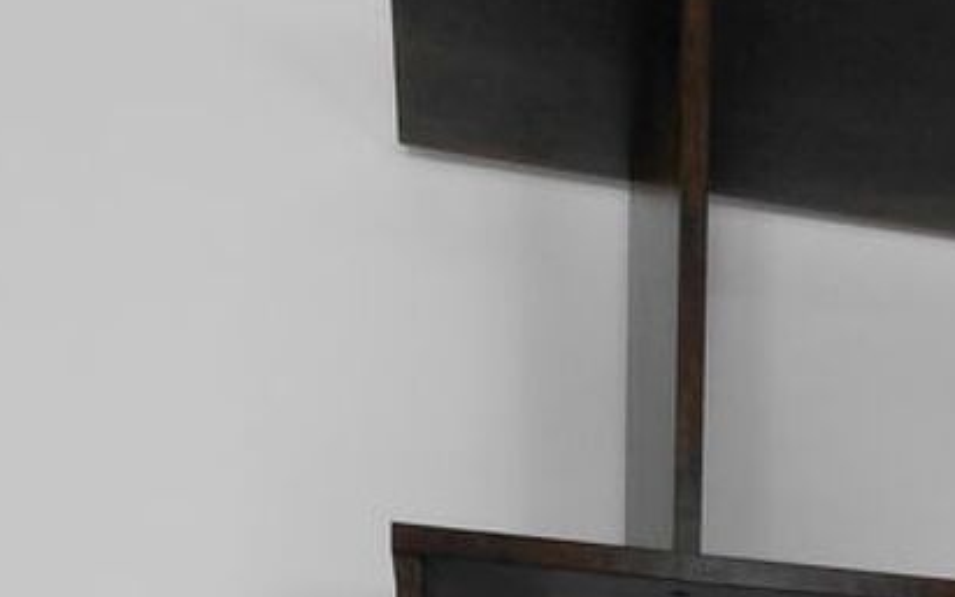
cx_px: 737
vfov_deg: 15.8
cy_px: 1330
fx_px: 1432
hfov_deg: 35.9
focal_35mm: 55
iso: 200
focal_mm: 1.64
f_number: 2.2
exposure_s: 1/50
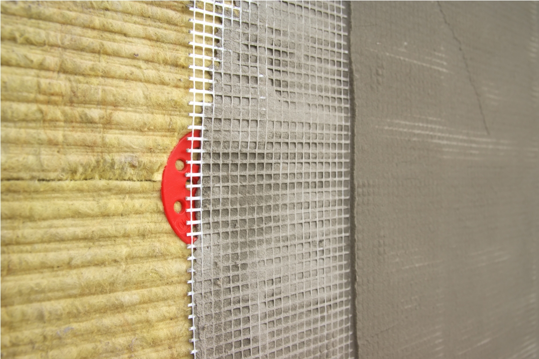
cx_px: 270
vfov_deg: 40.0
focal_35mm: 33
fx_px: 494
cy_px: 180
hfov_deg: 57.2
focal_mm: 22
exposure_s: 1/100
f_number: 8
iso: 400
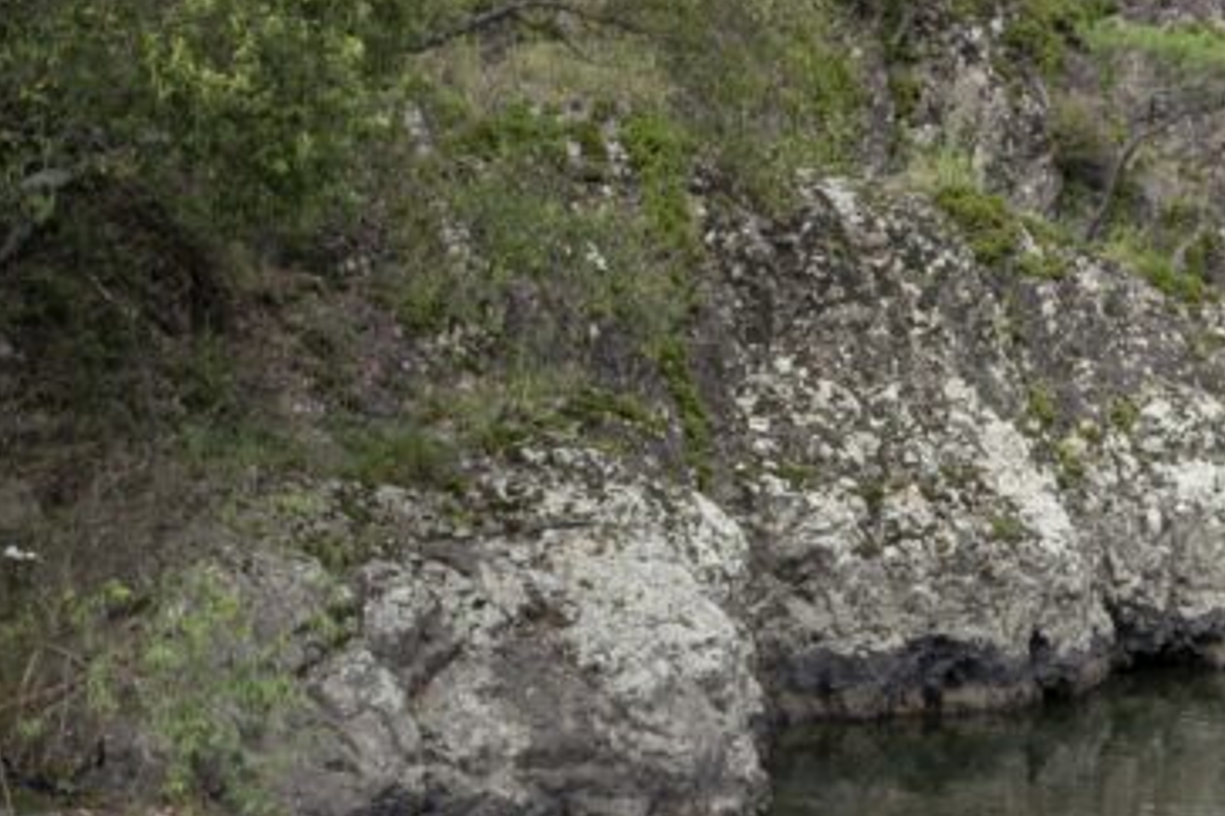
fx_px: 4798
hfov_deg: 14.2
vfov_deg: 9.7
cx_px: 1370
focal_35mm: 141
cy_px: 808
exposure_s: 1/160
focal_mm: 50
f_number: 5.6
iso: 200
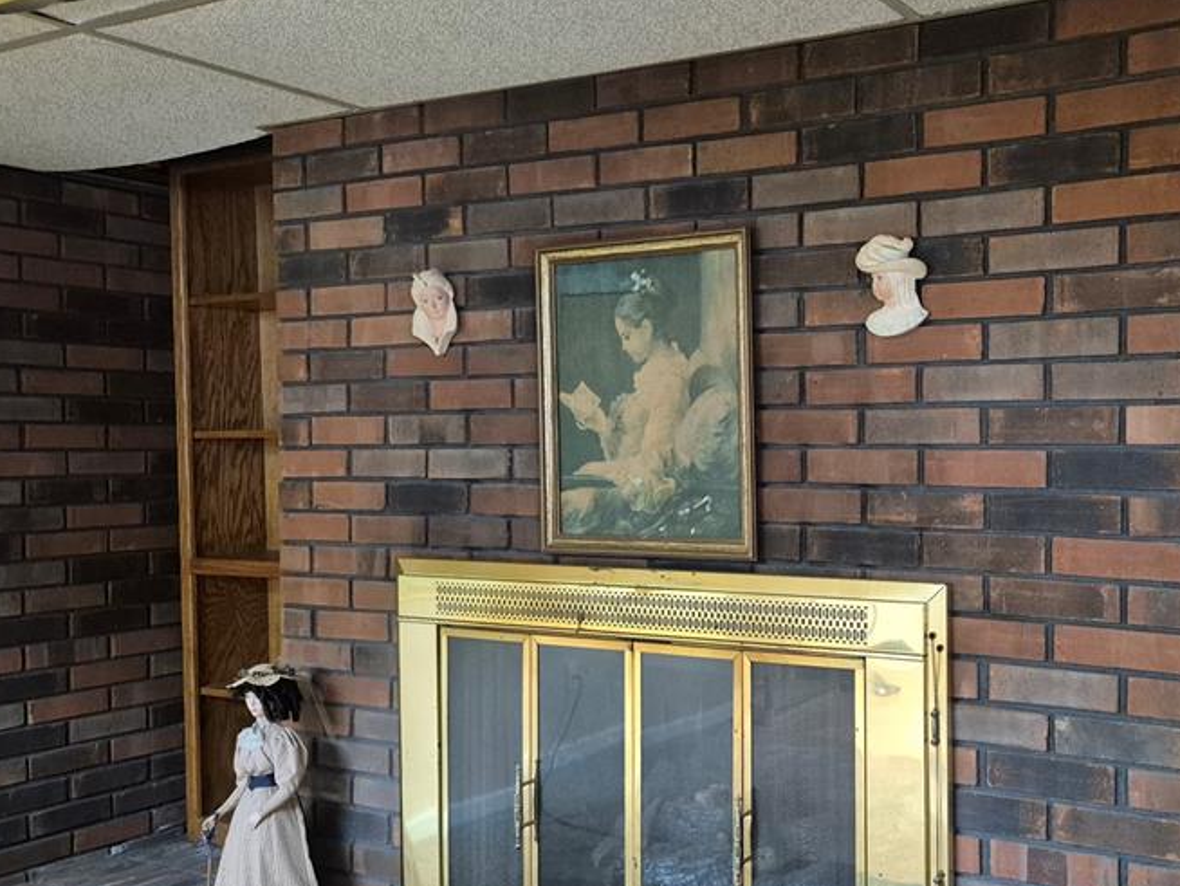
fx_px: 1228
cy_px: 451
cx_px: 817
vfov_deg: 39.7
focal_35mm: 36
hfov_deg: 50.1
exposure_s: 1/60
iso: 1600
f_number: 1.8
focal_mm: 5.4
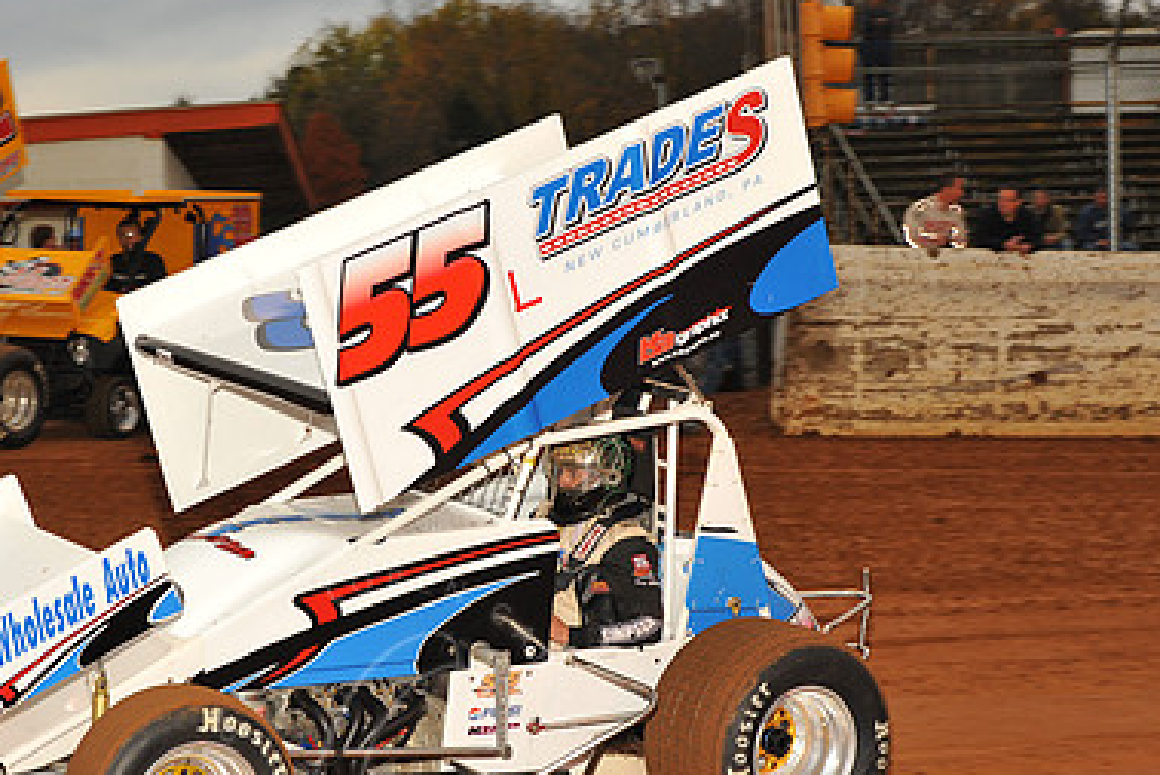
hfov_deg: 19.0
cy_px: 472
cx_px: 395
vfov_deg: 12.8
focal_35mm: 107
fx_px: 3449
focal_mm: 70
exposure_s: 1/320
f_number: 7.1
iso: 800
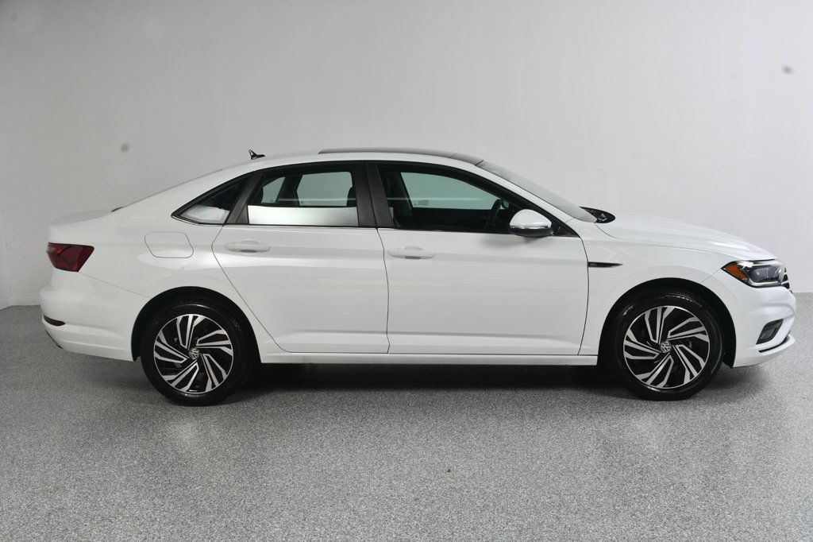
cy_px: 271
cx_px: 406
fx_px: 813
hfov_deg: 53.1
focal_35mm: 36
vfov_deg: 36.8
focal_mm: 24
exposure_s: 1/160
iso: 100
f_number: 13
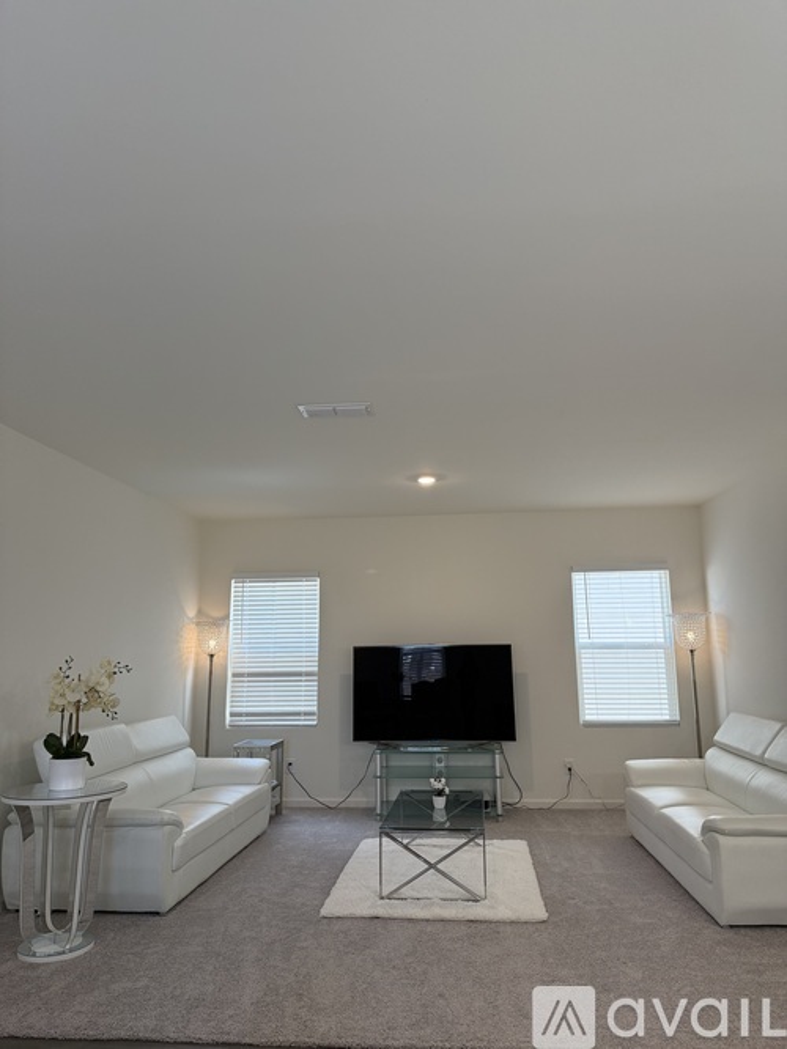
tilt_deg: +9.7
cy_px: 524
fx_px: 728
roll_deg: +0.8
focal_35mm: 24
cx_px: 394
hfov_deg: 56.8
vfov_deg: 71.6
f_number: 1.78
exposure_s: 1/142
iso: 160
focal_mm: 6.76
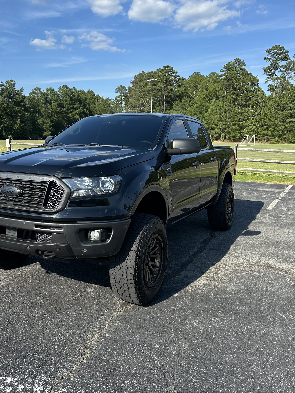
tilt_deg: -2.8
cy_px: 157
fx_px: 364
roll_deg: -1.9
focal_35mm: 32
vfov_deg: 56.4
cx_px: 105
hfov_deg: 43.7
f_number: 1.78
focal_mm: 6.86
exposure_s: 1/2967
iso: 80
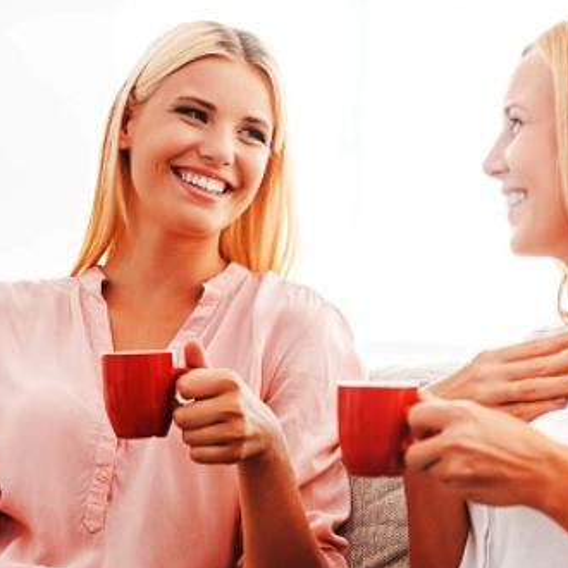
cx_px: 142
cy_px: 338
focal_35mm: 108
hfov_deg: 16.0
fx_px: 2005
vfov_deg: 16.1
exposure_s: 1/100
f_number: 3.5
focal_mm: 70
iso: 250
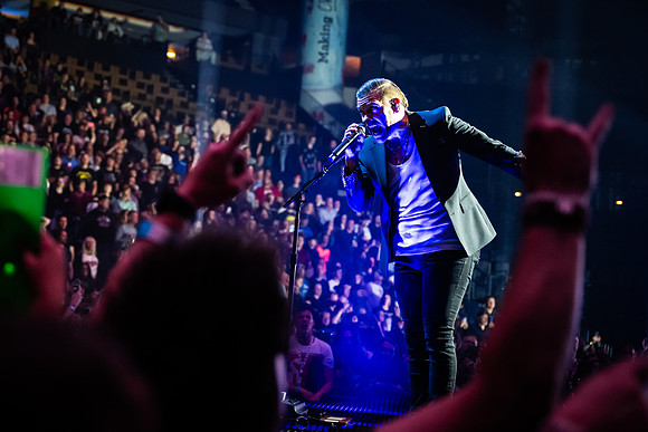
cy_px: 168
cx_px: 162
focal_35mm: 80
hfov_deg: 25.2
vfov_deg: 17.2
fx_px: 1431
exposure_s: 1/250
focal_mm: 53
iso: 3200
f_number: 2.8
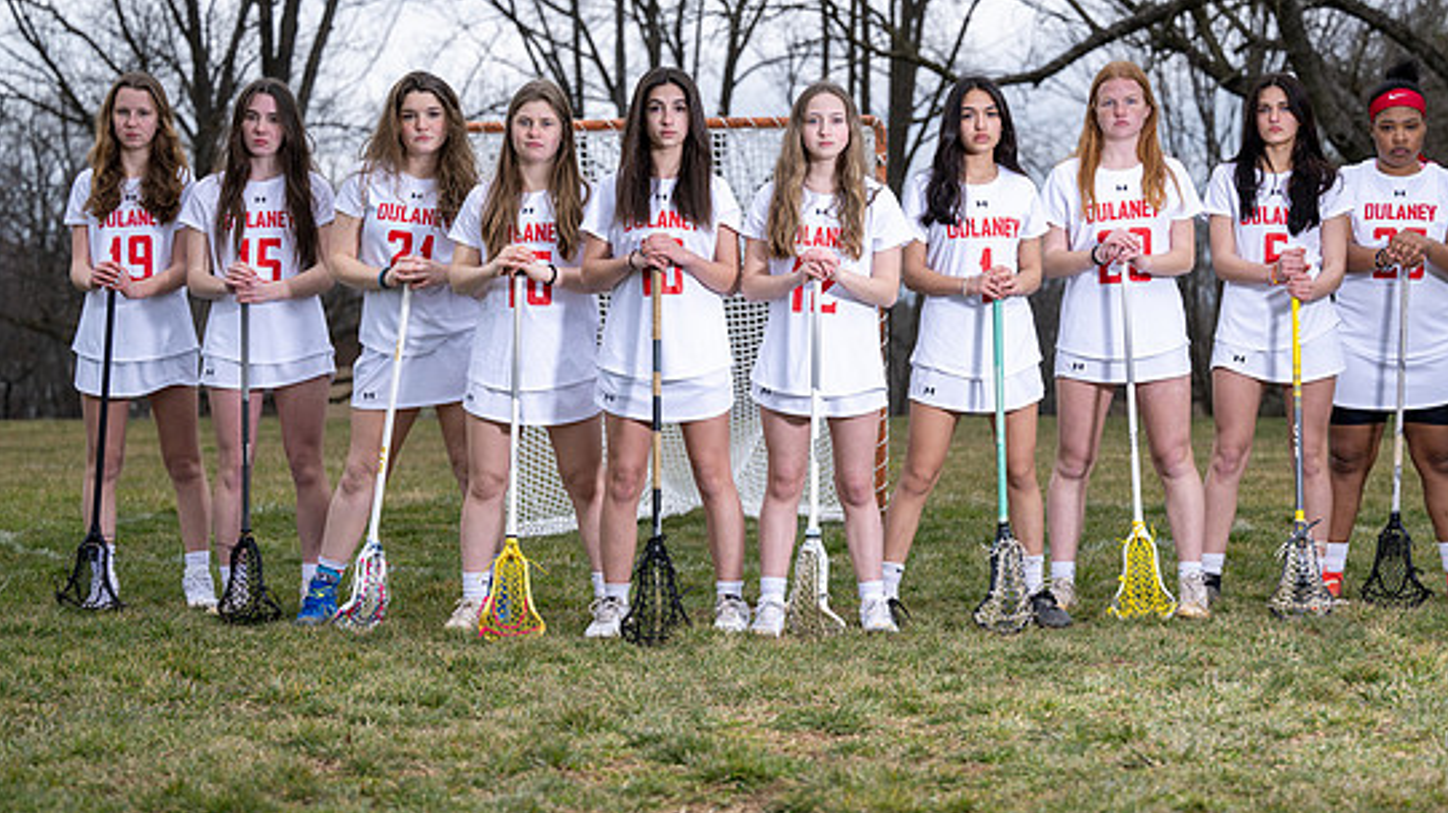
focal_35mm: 85
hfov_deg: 25.0
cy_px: 459
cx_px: 815
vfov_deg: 14.2
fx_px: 3263
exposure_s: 1/250
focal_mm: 70
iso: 64
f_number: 3.5
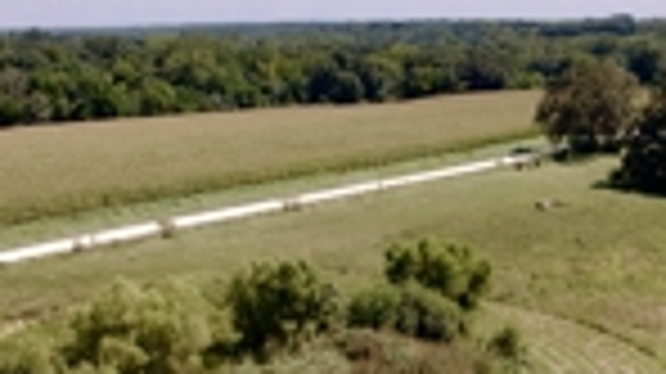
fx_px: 1235
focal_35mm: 70
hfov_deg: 30.2
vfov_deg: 17.0
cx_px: 356
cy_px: 333
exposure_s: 1/120
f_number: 2.8
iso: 100
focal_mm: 8.38
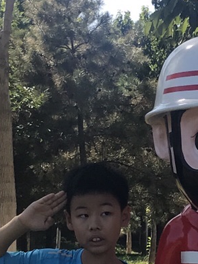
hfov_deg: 10.2
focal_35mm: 143
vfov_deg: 13.7
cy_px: 215
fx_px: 1091
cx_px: 249
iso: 20
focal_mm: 3.99
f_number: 1.8
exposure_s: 1/1064
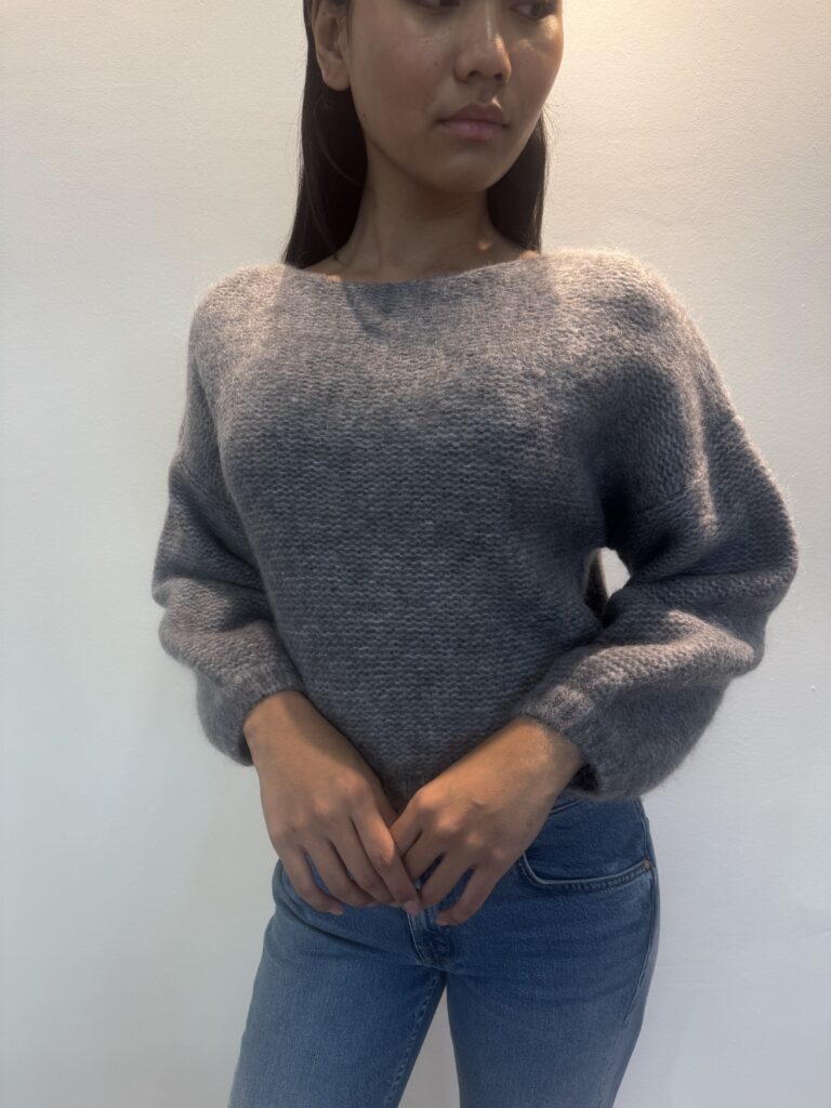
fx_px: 768
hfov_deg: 56.8
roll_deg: +1.3
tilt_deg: -10.6
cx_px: 416
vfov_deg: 71.6
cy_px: 554
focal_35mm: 24
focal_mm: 6.76
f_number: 1.78
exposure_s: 1/111
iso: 125
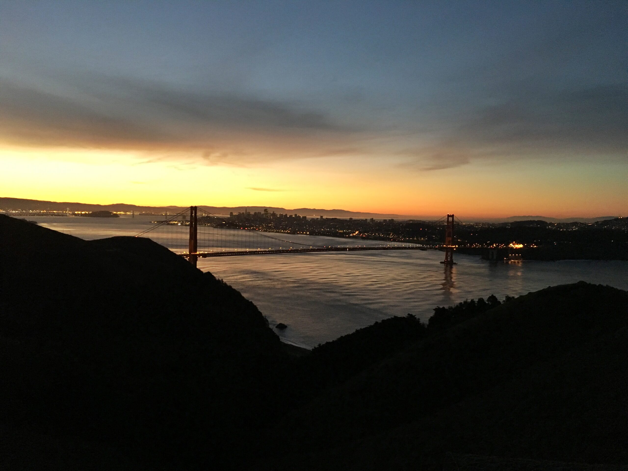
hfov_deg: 61.7
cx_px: 314
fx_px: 526
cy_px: 236
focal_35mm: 29
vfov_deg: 48.2
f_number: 2.2
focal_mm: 4.15
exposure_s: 1/20
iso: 200
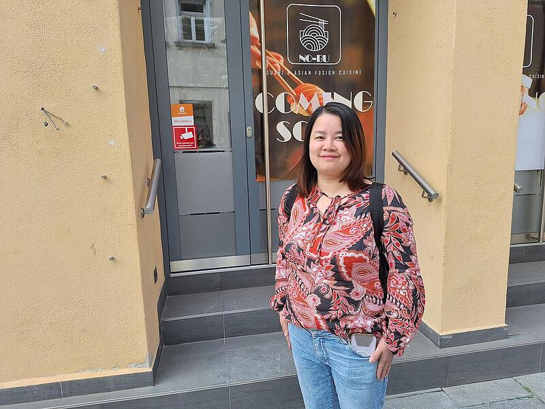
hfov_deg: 73.9
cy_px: 204
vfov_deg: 58.9
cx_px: 272
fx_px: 362
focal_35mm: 23
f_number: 1.8
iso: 40
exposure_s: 1/547
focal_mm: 5.54
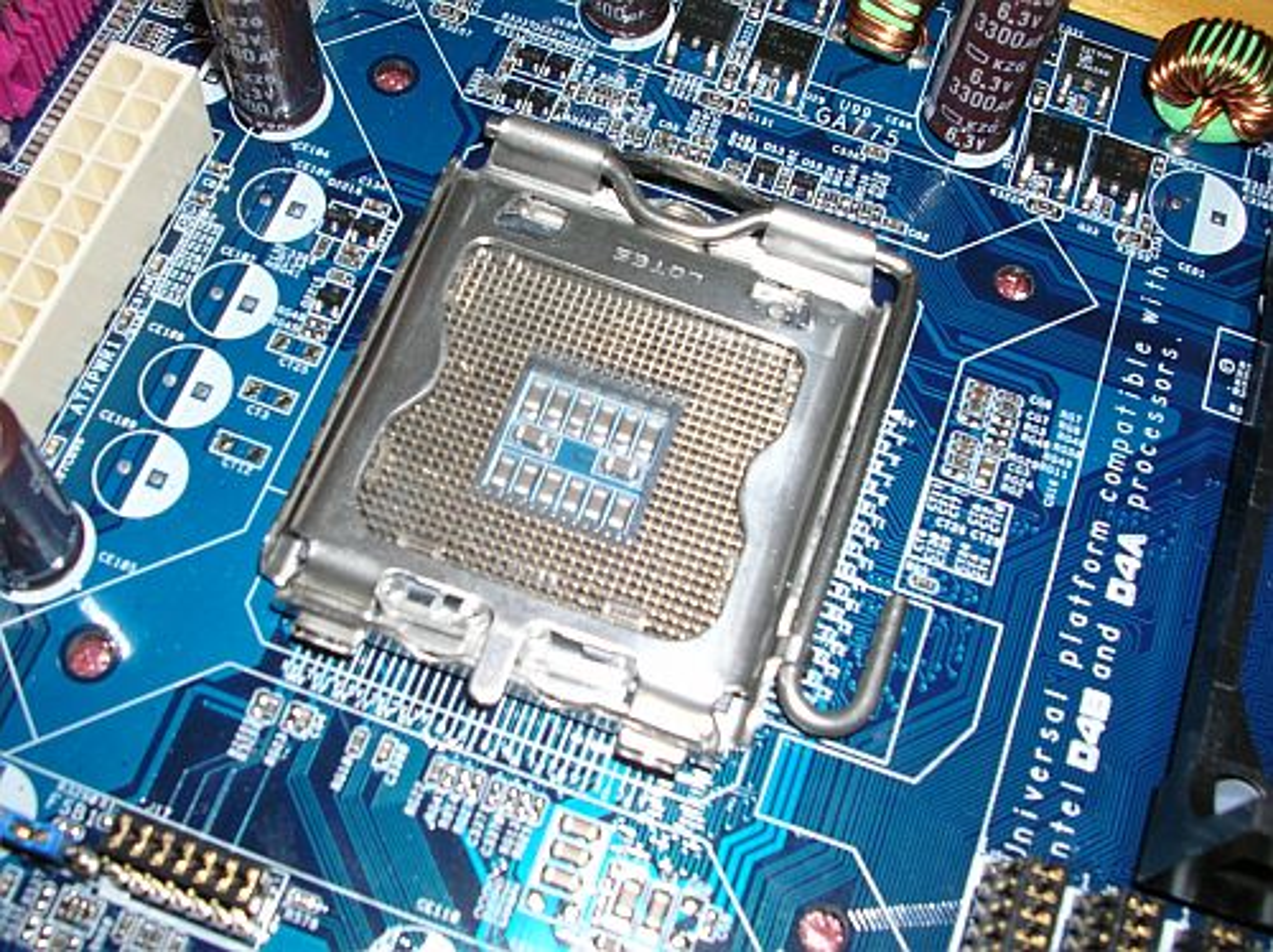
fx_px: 1543
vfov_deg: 34.3
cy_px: 476
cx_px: 636
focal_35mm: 42
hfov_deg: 44.8
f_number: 6.1
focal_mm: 7.1
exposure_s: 1/60.1
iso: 50
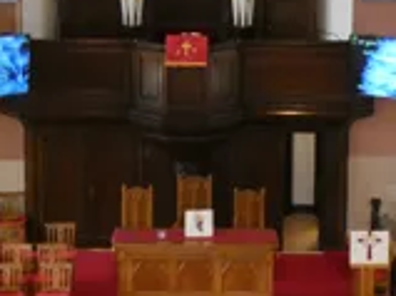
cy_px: -2
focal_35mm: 126
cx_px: 197
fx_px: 1440
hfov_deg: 15.7
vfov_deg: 11.6
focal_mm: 9
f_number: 3.9
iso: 1600
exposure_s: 1/60
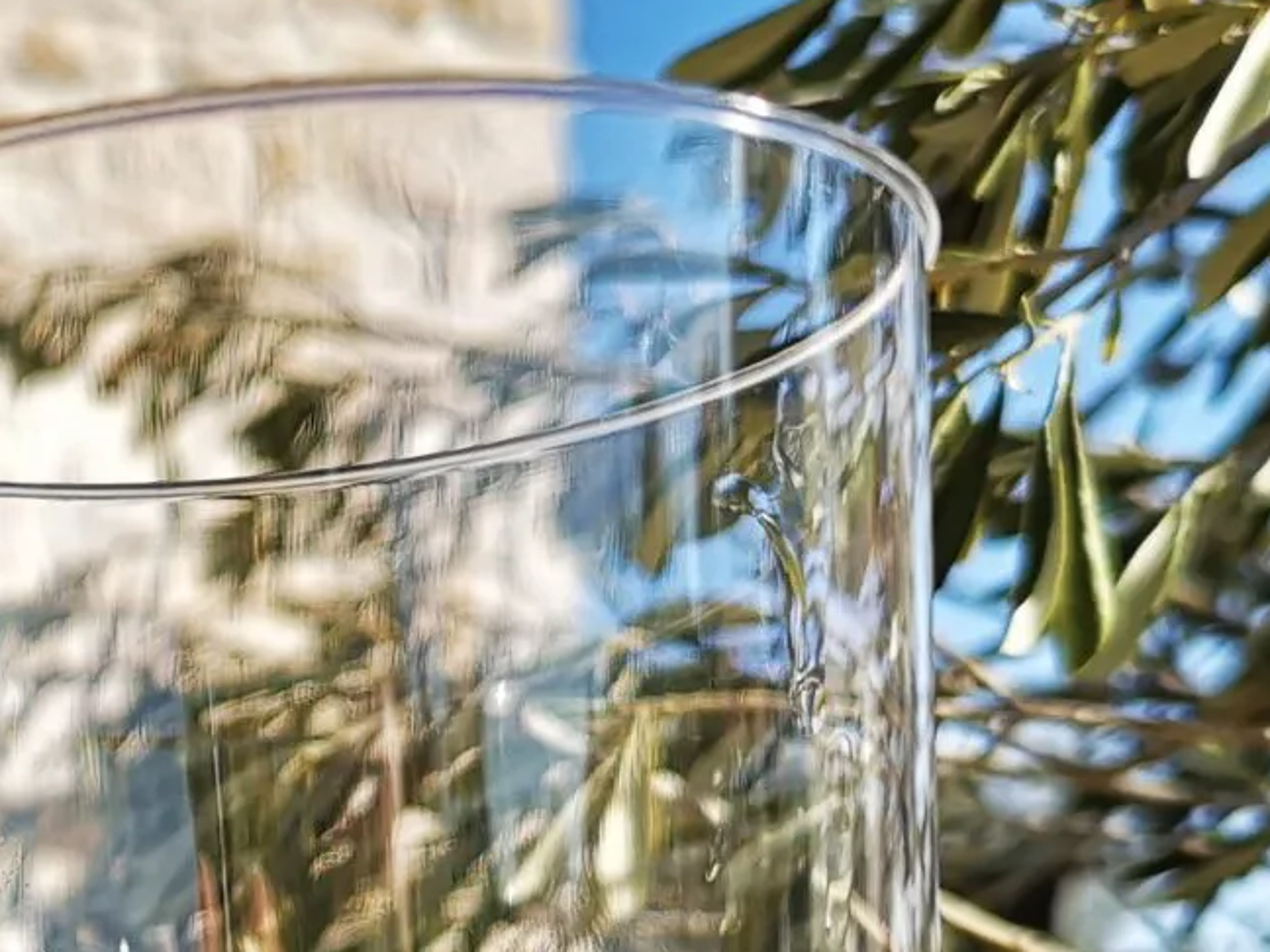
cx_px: -223
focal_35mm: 80
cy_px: 1040
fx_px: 2935
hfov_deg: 22.6
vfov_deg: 17.8
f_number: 1.8
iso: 50
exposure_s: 3
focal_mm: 5.58
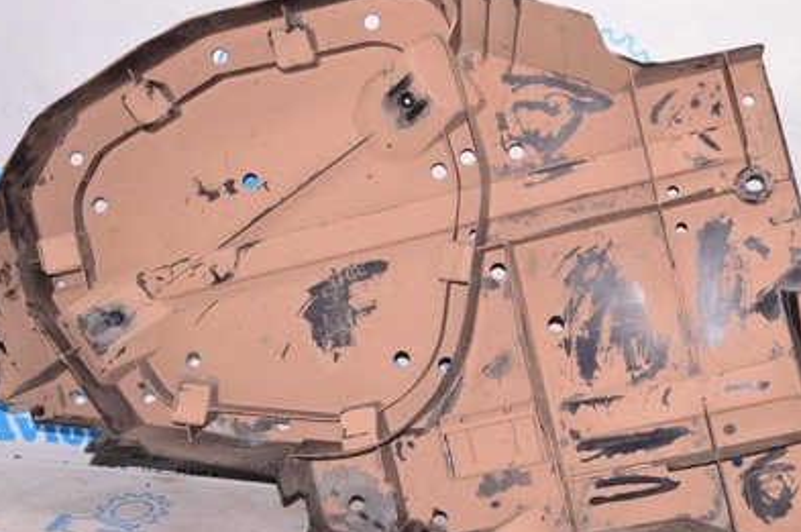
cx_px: 479
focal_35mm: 44
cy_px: 290
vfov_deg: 30.4
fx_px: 978
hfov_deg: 44.3
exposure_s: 1/160
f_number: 8
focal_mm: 18
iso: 1600
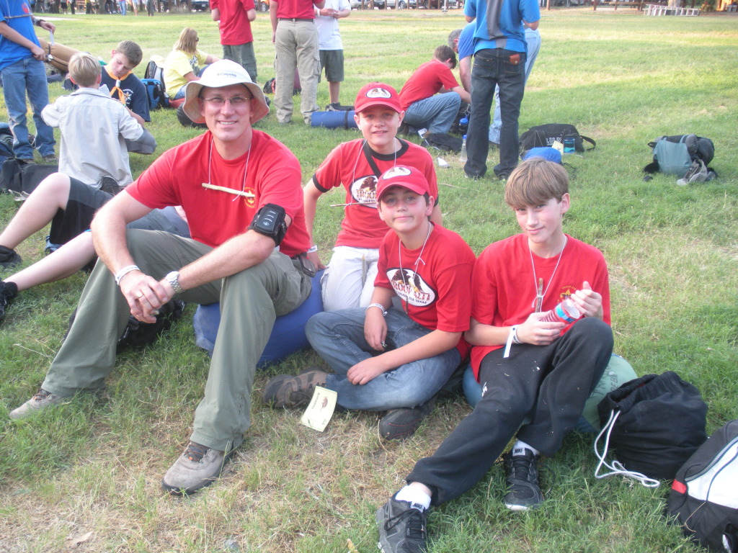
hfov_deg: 51.4
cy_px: 276
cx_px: 369
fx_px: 768
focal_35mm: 36
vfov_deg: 39.7
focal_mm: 6.3
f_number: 3.5
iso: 130
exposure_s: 1/55.3
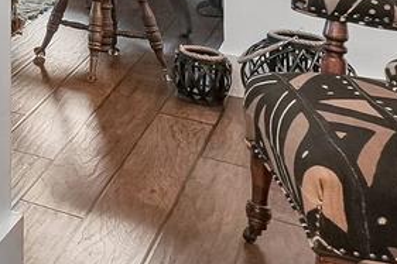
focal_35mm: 82
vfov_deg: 14.5
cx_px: -523
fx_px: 904
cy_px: -219
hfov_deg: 15.5
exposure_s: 1/6
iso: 400
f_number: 8
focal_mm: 16
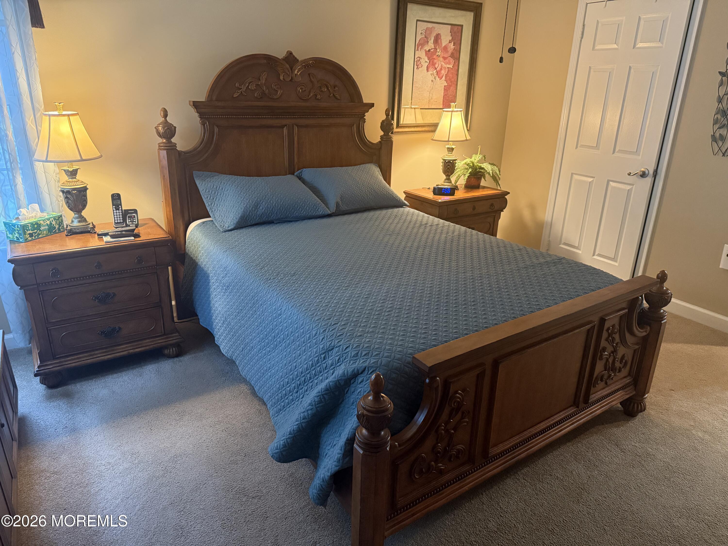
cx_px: 364
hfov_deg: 71.6
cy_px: 273
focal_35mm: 24
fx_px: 505
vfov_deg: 56.8
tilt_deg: -20.2
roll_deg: -1.4
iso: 800
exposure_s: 1/60
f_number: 1.78
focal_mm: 6.76
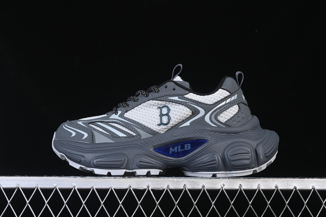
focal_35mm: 76
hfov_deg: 26.6
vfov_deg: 18.0
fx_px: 688
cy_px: 107
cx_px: 165
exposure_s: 1/60
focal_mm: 50
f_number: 6.3
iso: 160
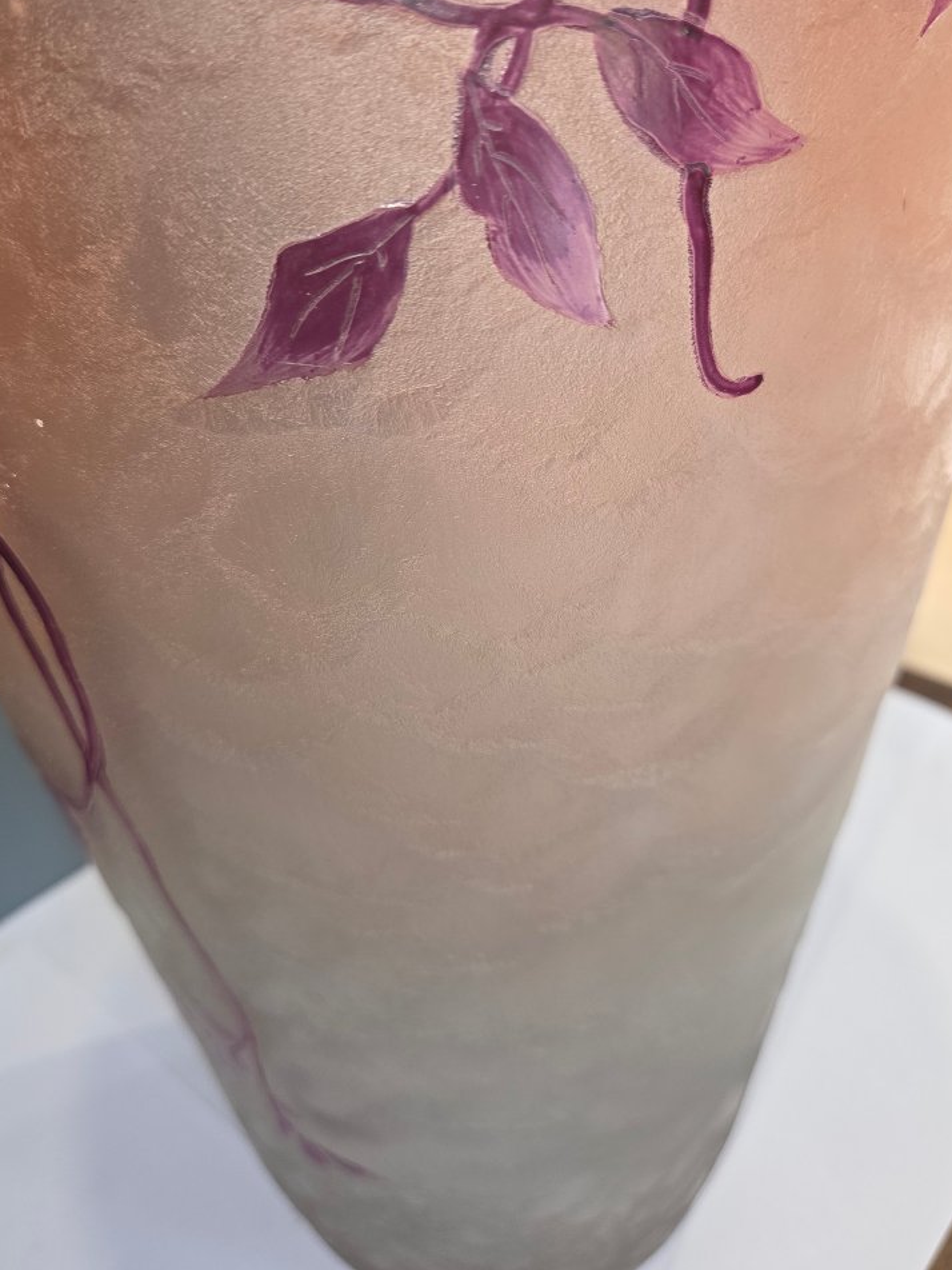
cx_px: 483
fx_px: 1063
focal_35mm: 29
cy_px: 535
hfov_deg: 48.2
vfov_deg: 61.3
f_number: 1.8
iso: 200
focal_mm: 5.4
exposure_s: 1/60
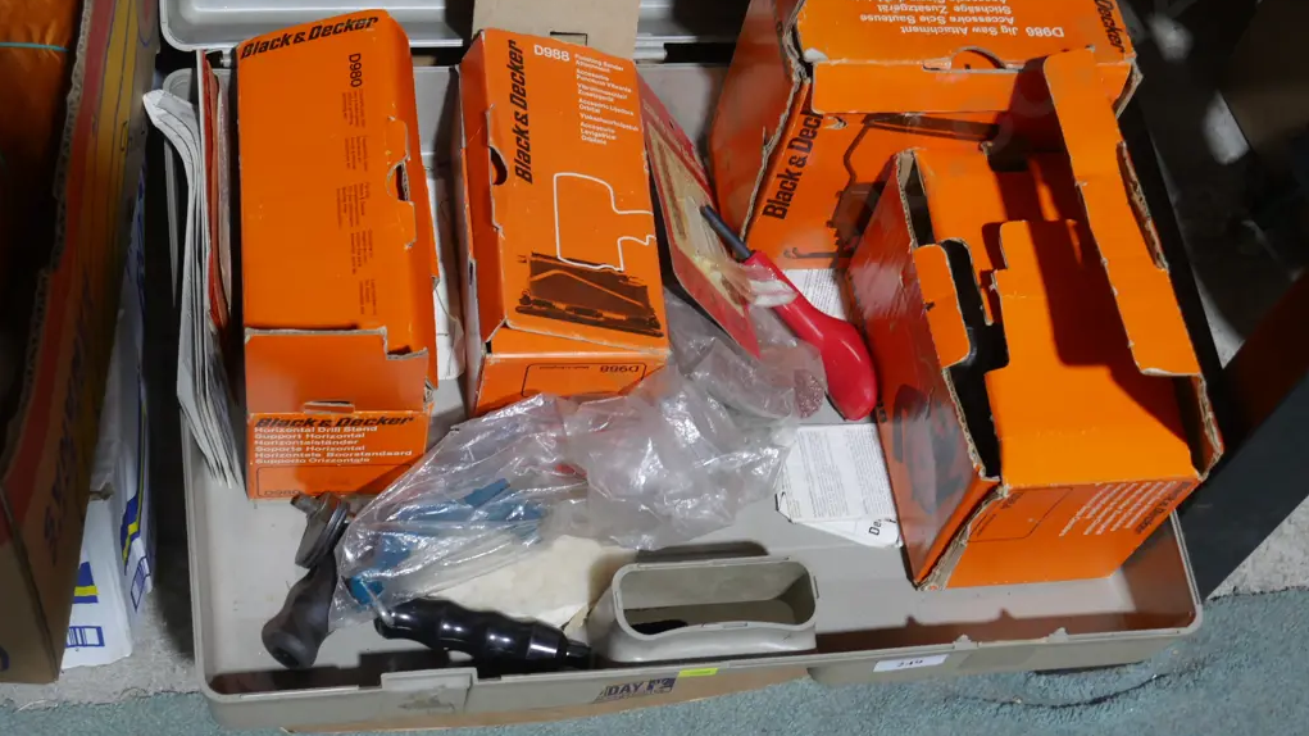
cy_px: 371
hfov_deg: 35.5
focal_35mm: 59
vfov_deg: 20.4
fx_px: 2048
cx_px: 654
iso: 800
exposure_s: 1/60
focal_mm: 27
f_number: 5.3
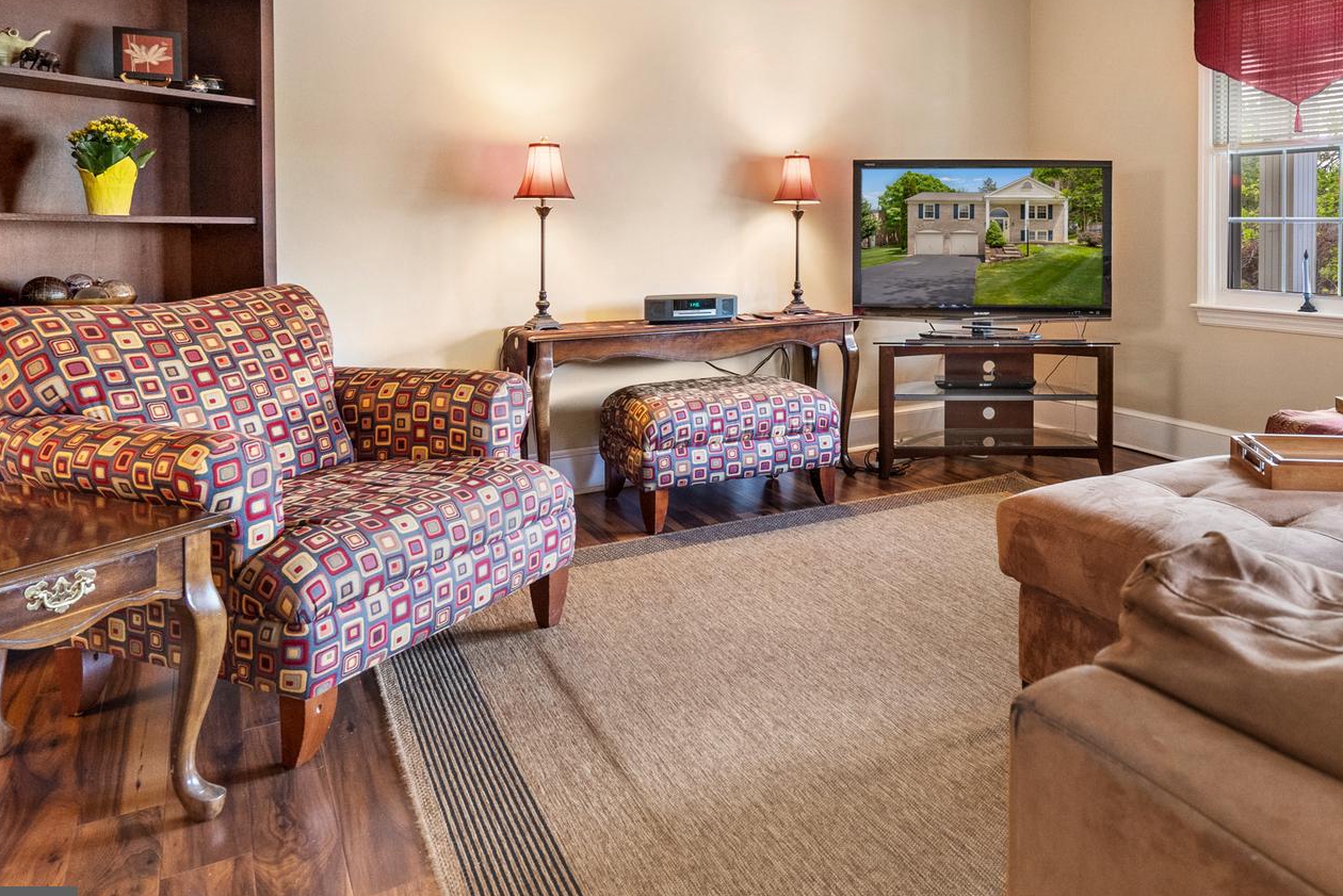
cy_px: 236
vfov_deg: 47.9
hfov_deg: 66.8
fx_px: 970
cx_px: 933
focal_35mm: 26
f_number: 8
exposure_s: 1.3
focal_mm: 16
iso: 1250
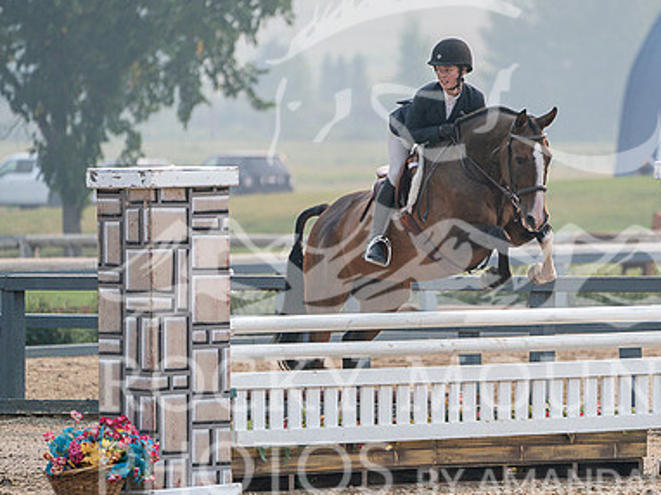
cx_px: 488
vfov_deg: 2.8
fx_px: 9981
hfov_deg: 3.8
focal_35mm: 523
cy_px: 228
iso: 500
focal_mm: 358
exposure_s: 1/1000
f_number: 5.6
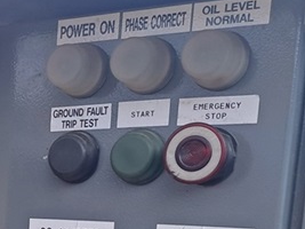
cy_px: 301
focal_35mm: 83
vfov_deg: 16.7
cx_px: -112
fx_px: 731
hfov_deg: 21.0
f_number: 1.8
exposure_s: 1/120
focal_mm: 5.23
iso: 50
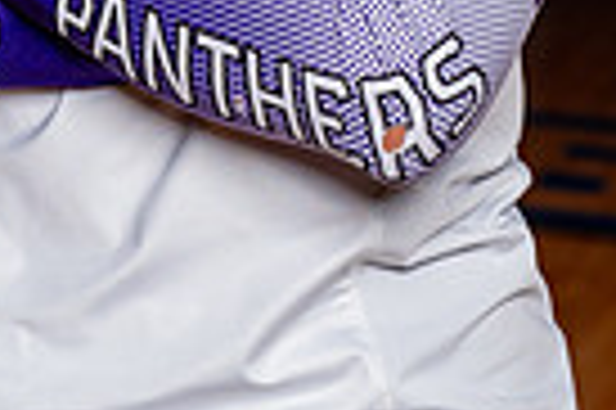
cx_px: 180
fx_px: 3828
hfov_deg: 9.2
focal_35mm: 224
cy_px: -541
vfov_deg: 5.9
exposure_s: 1/250
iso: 200
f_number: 5.6
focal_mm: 68
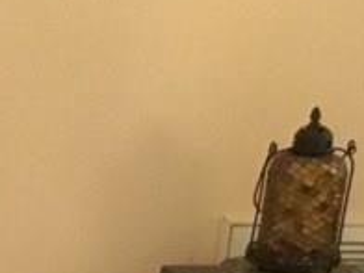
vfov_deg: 8.7
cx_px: -550
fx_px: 1703
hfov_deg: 10.3
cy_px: 539
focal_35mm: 162
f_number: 2.4
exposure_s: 1/15
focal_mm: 3.3
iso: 320
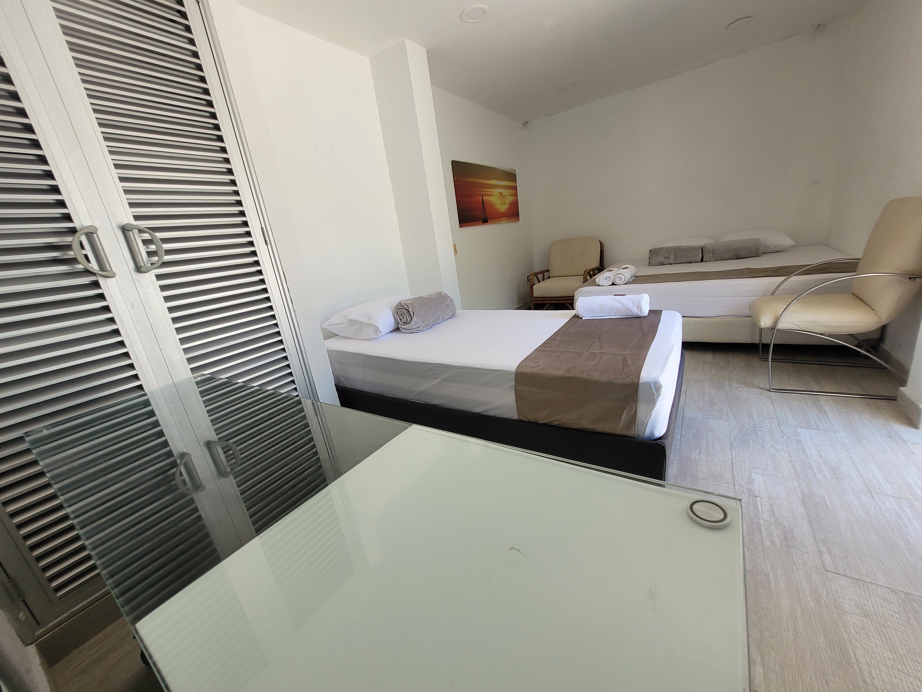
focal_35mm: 13
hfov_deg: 106.2
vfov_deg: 89.9
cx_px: 461
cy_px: 346
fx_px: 346
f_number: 2.2
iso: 50
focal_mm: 1.74
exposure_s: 1/120
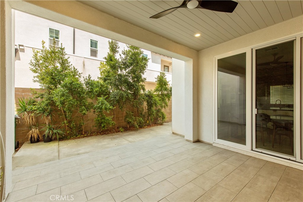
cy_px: 101
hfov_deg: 100.4
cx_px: 152
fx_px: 126
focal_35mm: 15
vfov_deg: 77.3
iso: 320
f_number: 8
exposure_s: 1/250
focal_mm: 15
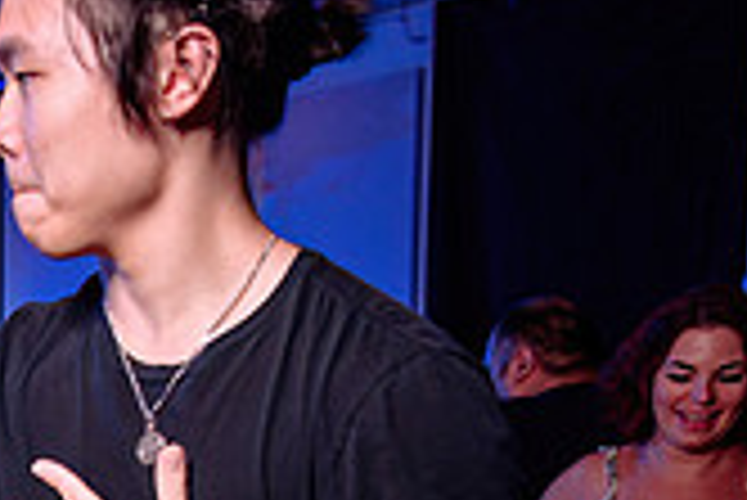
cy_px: 723
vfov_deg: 15.2
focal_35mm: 84
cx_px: -202
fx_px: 1744
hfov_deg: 21.9
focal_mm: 24
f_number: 3.2
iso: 800
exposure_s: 1/60
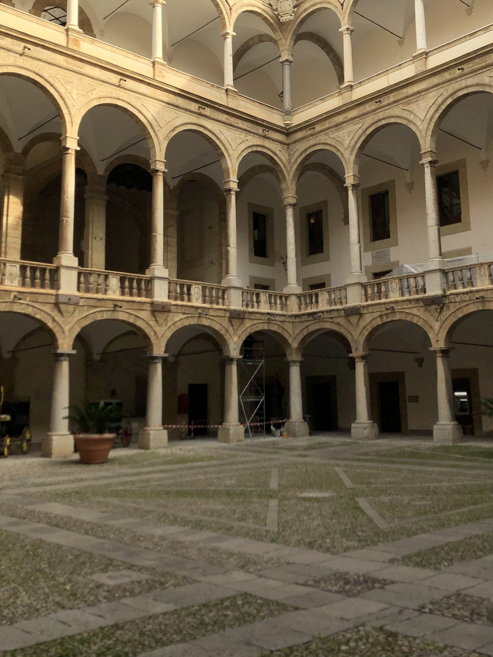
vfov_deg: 49.9
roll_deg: +1.7
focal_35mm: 37
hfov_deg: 38.7
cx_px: 256
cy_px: 277
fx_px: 703
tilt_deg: +10.0
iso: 20
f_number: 1.8
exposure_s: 1/1656
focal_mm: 4
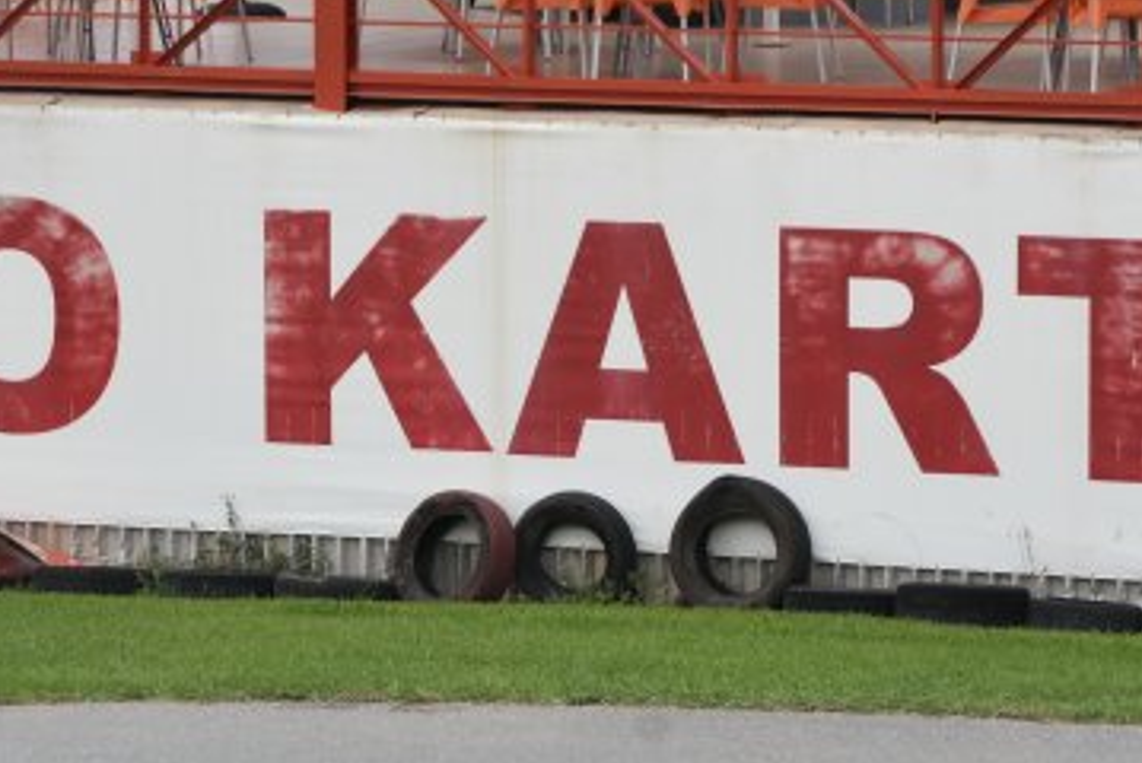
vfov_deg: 4.9
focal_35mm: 281
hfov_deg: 7.3
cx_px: 547
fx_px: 8921
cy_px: 626
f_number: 8
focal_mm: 110
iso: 800
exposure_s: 1/400
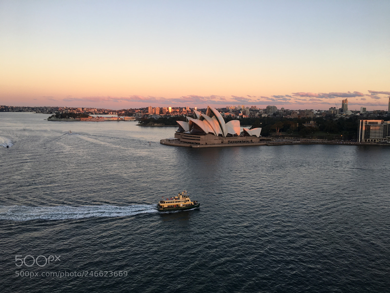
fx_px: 327
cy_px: 146
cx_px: 195
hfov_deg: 61.7
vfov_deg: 48.2
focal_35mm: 29
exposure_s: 1/100
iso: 32
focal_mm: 4.15
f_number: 2.2
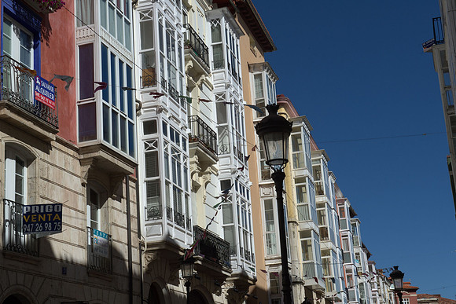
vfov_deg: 22.6
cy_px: 152
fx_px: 760
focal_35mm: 60
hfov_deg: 33.4
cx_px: 228
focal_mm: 60
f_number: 11
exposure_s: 1/500
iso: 200
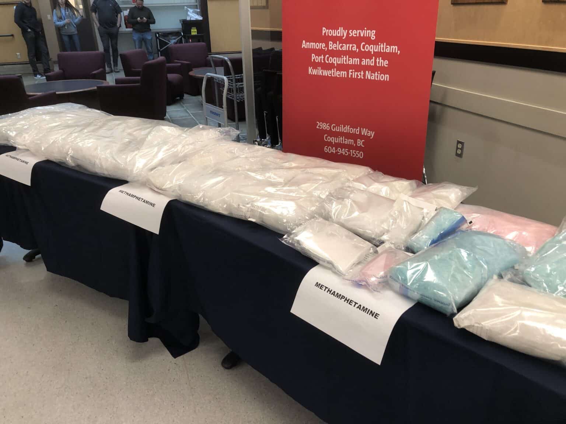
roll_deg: +1.6
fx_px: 458
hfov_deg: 63.4
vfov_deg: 49.7
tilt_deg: -25.8
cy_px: 212
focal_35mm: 28
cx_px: 283
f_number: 1.8
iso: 40
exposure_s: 1/24
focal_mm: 3.99
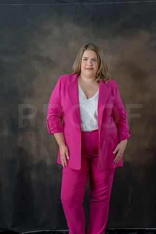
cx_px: 78
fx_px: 676
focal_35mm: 104
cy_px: 117
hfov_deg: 13.2
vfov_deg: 19.6
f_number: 4.5
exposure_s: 1/100
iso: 400
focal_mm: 104
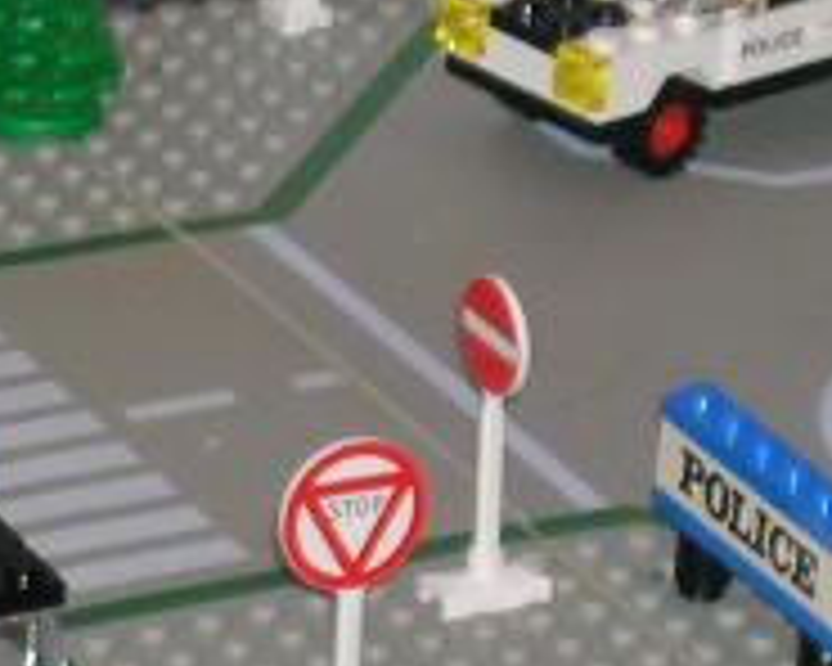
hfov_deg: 4.4
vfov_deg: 3.5
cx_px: 234
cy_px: 207
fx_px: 10933
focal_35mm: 444
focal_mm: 13.6
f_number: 4.3
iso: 80
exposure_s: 1/60.1
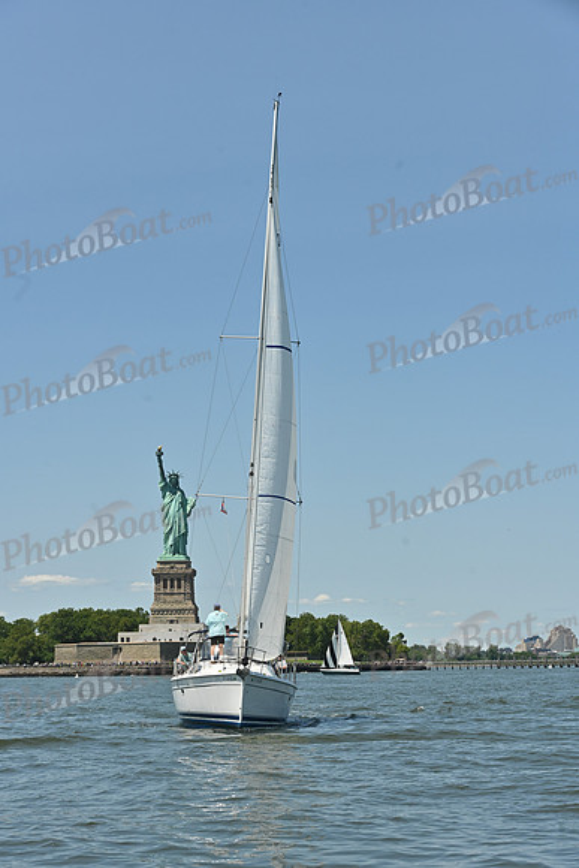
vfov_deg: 28.8
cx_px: 290
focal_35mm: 70
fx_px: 1688
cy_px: 434
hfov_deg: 19.5
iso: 320
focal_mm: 70
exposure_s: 1/1600
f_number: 9
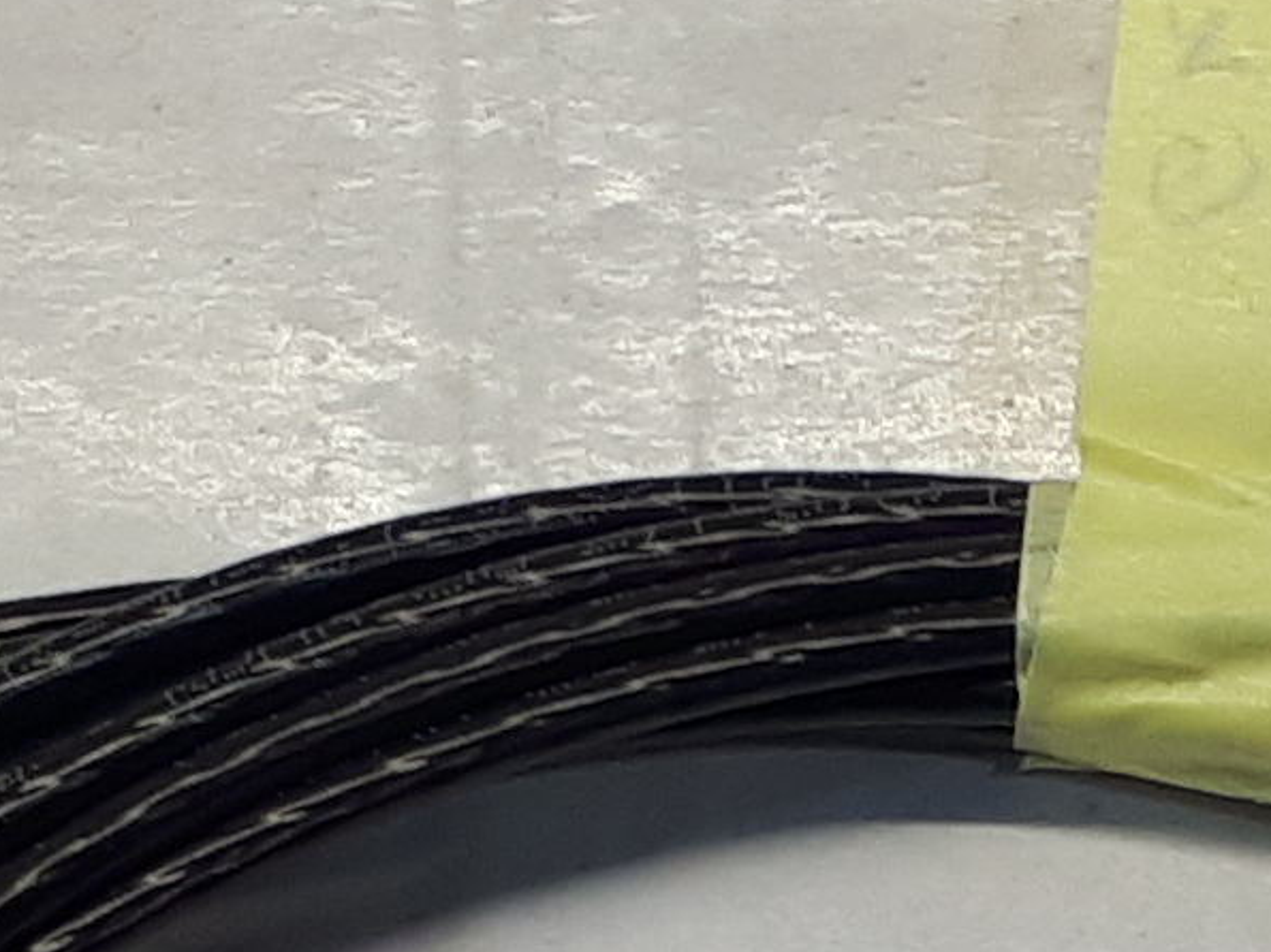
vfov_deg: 7.0
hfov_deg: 9.4
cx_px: 1286
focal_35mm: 209
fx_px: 7672
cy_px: 1387
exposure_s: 1/127
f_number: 1.9
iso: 40
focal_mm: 3.6
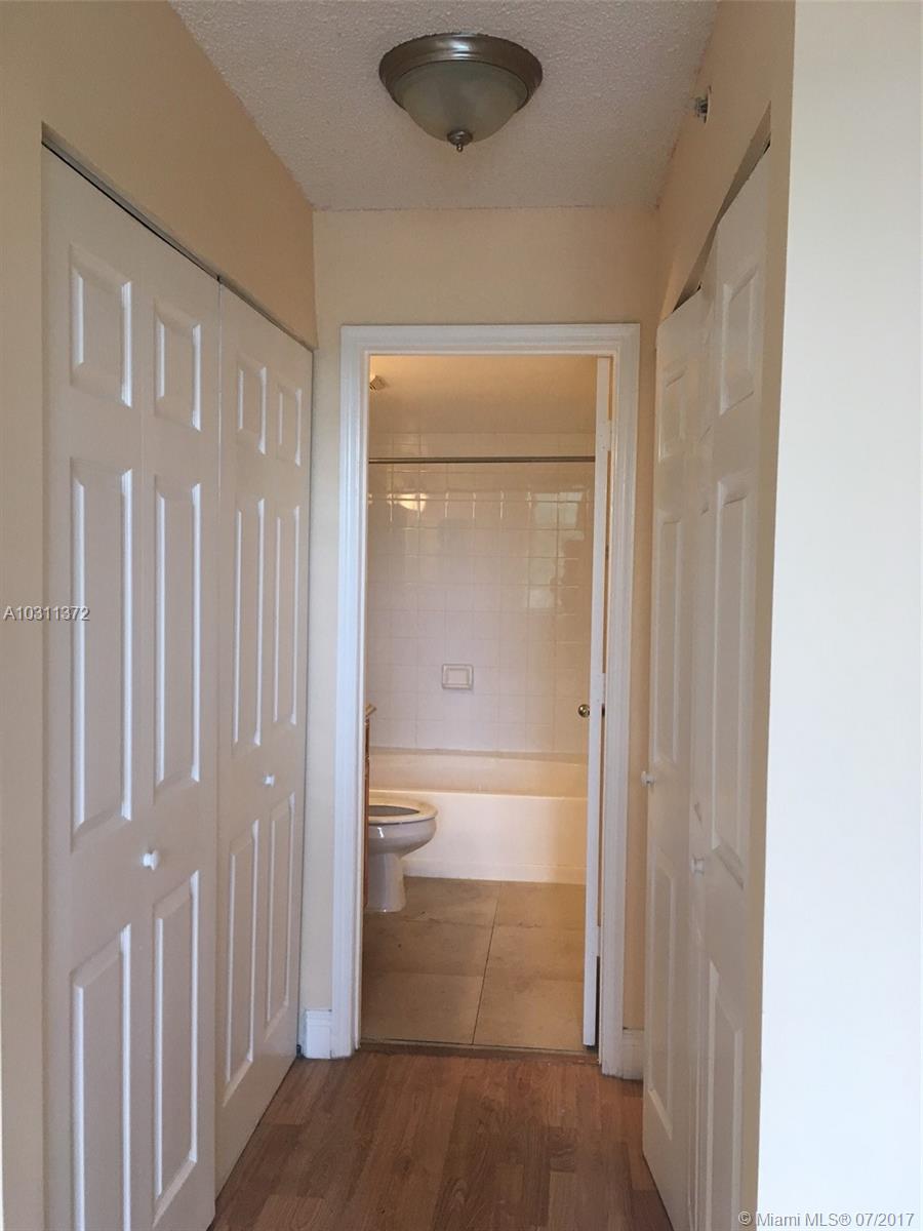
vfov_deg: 61.7
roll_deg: +0.0
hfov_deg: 48.2
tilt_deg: -2.6
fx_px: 1031
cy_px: 616
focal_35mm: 29
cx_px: 462
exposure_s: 1/30
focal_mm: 4.15
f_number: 2.2
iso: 40
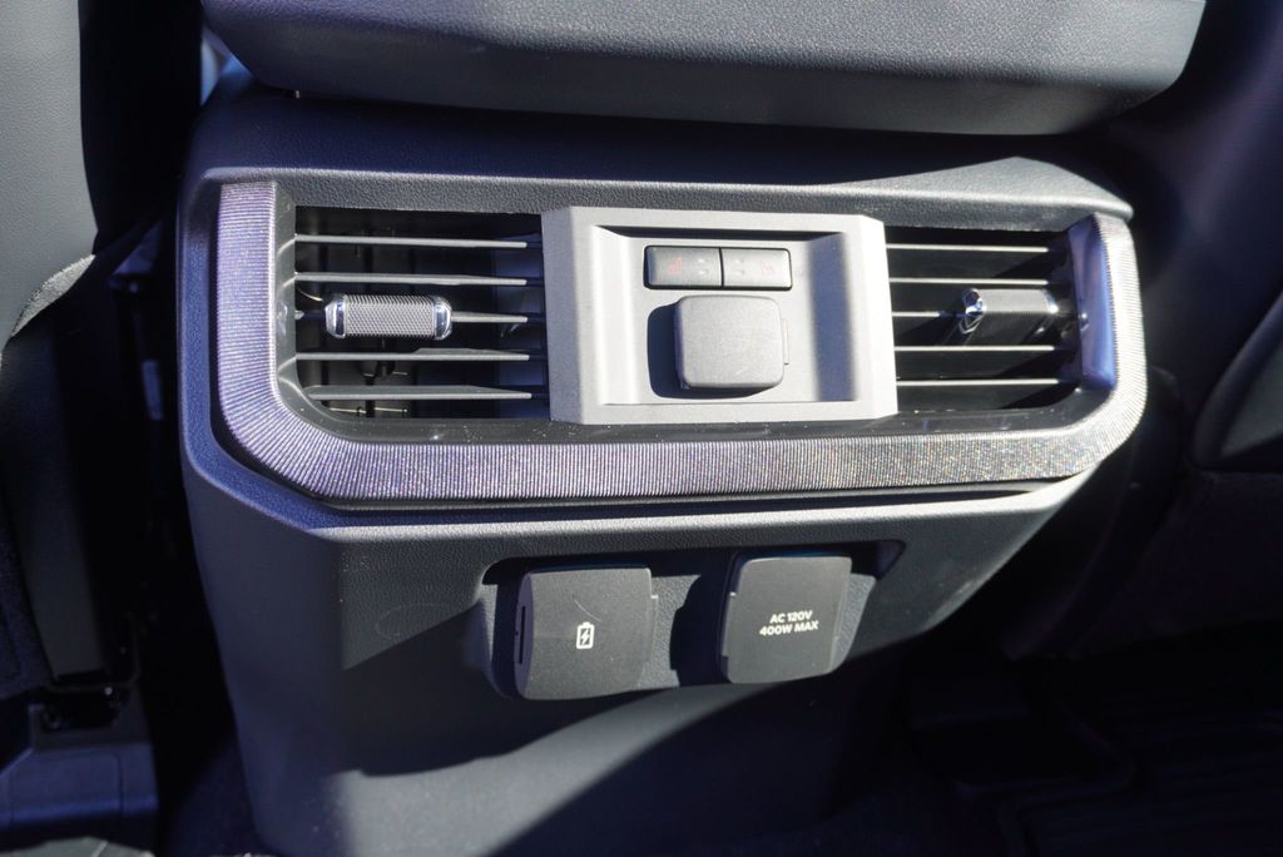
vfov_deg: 41.8
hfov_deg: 59.5
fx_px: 1123
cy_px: 428
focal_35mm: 32
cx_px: 642
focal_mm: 21
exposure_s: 1/60
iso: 200
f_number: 4
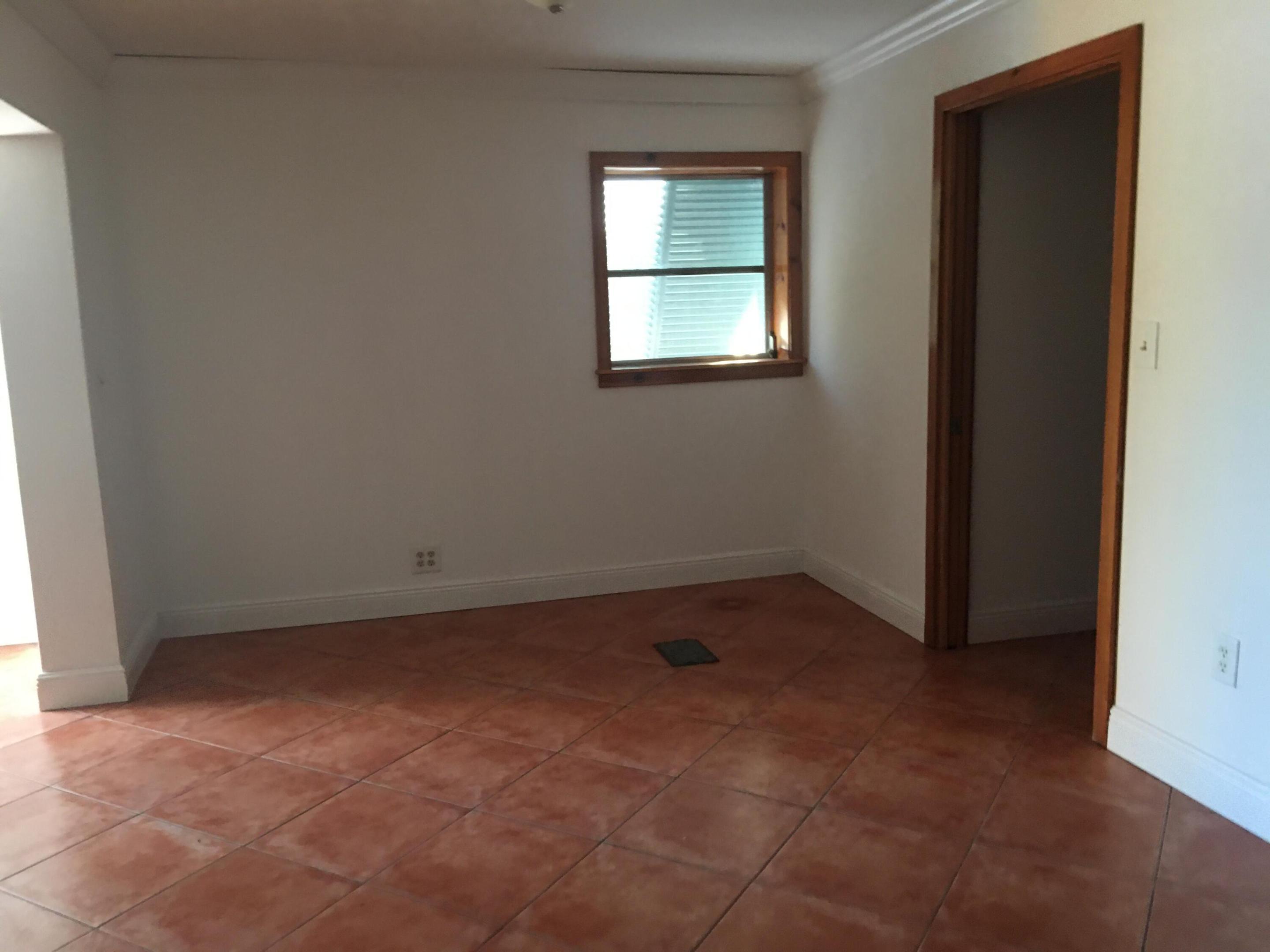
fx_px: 1064
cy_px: 476
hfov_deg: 61.7
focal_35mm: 29
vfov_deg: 48.2
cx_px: 635
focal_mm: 4.15
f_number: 2.2
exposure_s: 1/15
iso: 100
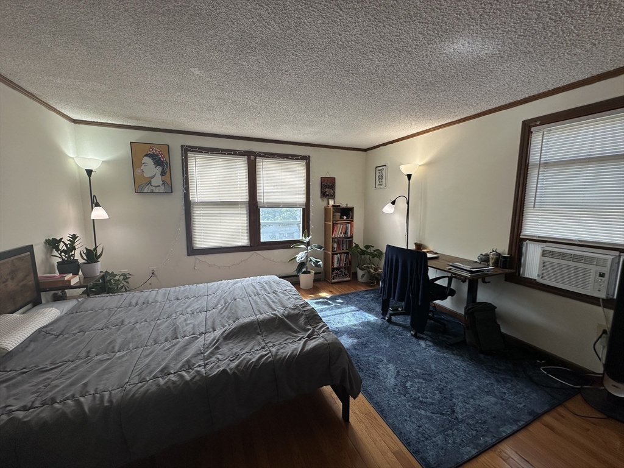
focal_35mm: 14
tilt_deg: -7.2
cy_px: 234
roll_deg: +0.3
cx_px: 312
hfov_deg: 102.1
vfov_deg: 85.7
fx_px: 252
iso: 50
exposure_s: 1/120
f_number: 2.2
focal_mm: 2.22
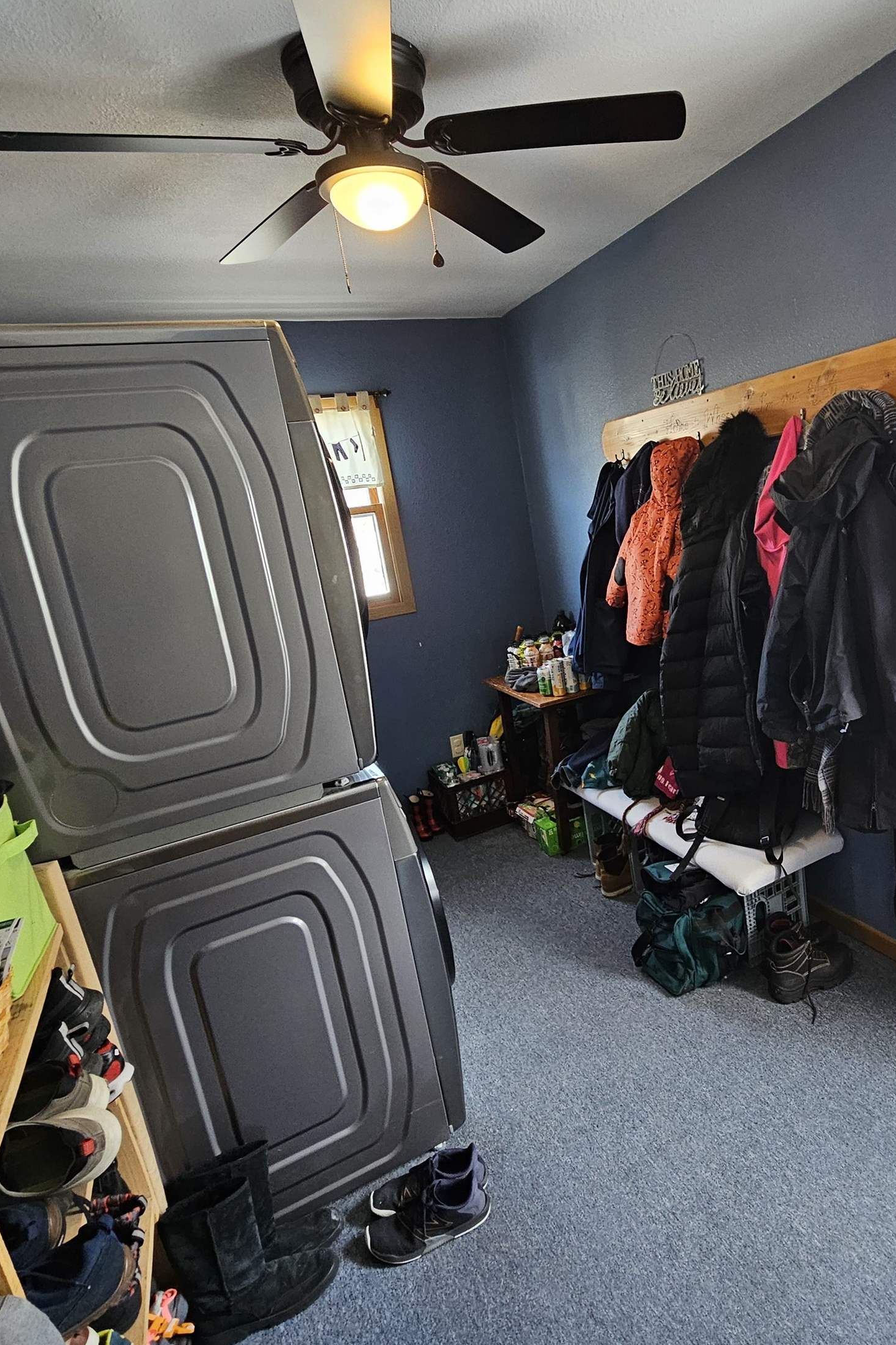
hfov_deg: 62.2
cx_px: 628
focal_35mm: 19
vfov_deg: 86.9
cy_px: 649
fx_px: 709
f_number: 2.2
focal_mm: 2.2
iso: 250
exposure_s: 1/60
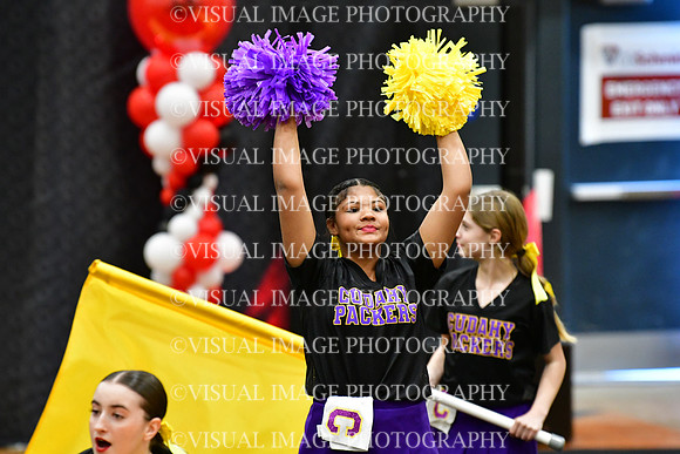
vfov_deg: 4.6
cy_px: 227
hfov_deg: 6.9
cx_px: 340
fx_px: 5668
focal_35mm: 300
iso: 5000
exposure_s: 1/500
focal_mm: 200
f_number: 3.5
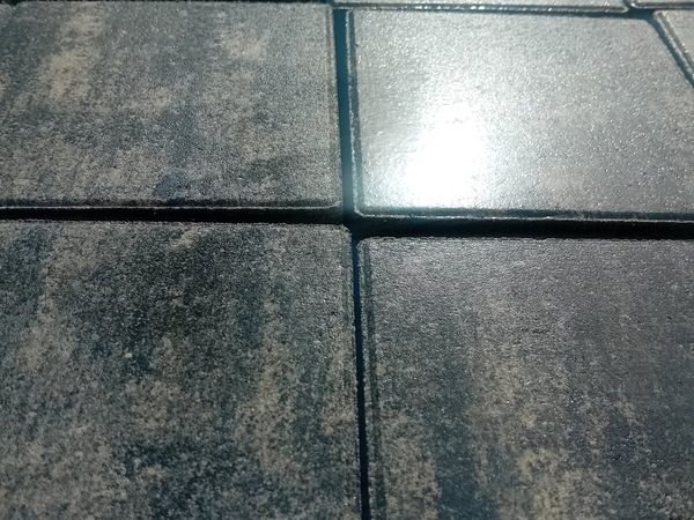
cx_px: 347
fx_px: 521
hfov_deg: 67.3
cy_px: 260
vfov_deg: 53.1
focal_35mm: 26
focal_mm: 3.98
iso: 125
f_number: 1.8
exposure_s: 1/500
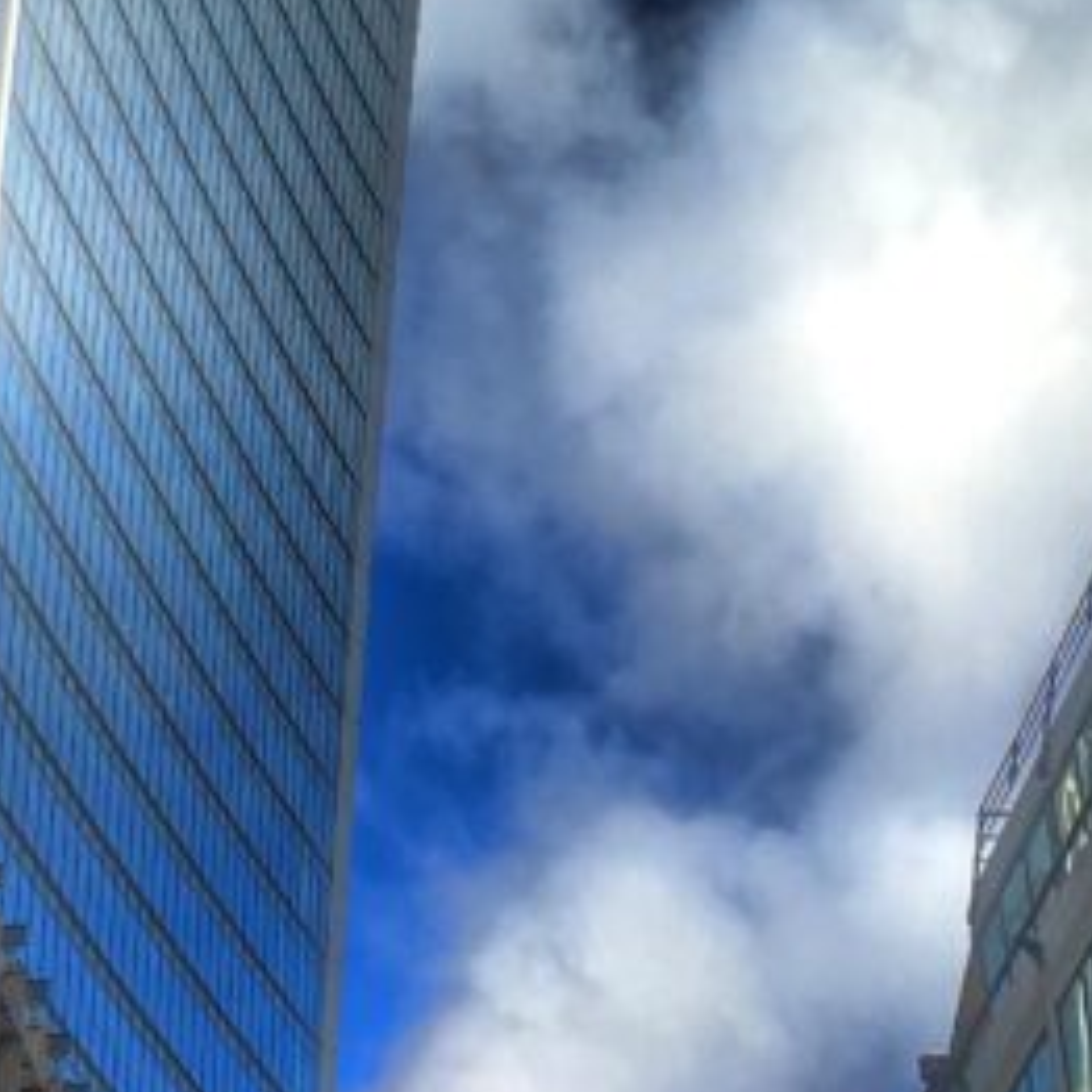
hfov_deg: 17.4
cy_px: -108
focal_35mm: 100
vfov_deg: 16.9
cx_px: 471
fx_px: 3569
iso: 25
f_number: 2.2
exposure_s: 1/1538
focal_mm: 4.15
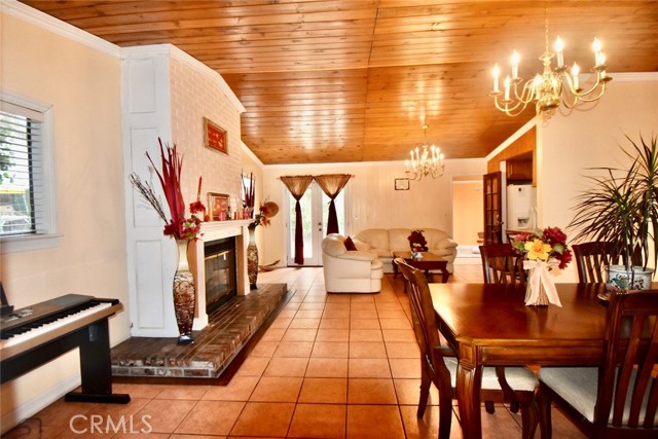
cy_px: 220
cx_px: 329
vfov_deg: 69.7
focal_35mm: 17
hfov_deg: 92.4
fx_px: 315
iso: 800
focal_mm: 11.5
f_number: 5
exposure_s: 1/100
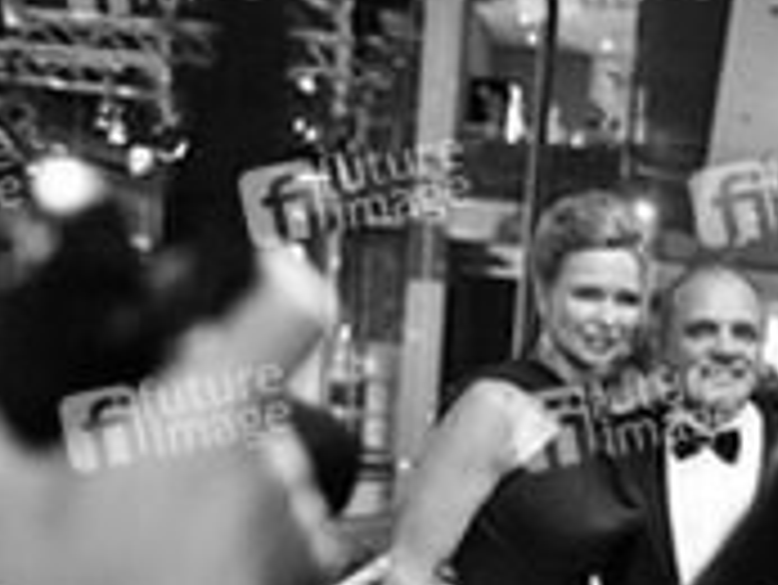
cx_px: 684
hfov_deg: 36.1
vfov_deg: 28.0
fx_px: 1125
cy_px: 531
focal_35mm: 50
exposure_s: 1/200
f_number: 1.8
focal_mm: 20
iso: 2500
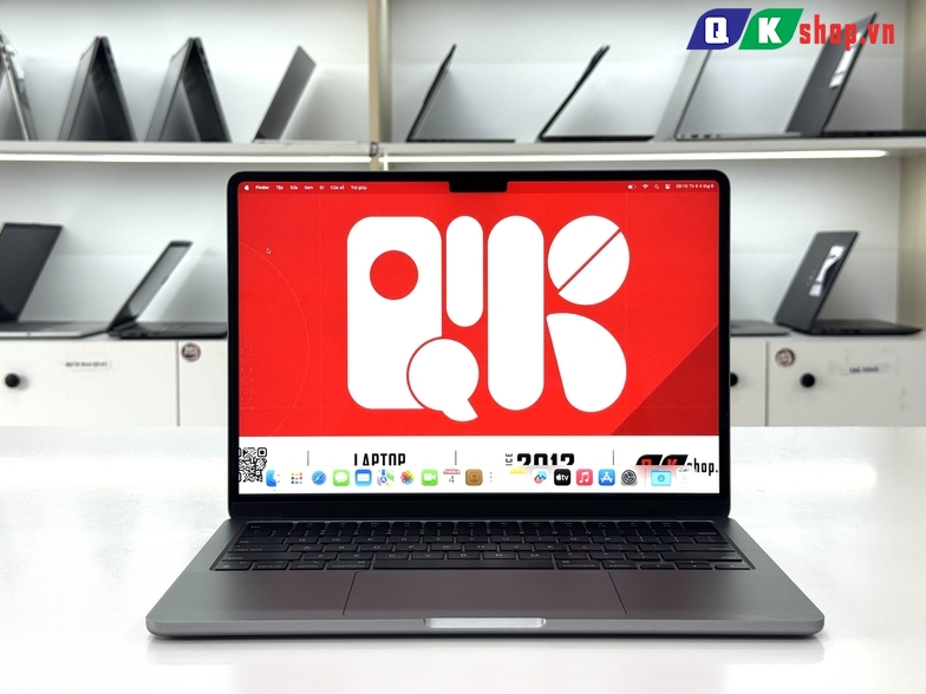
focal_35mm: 49
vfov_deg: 29.7
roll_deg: +0.8
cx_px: 461
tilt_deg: -5.0
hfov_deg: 38.9
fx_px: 1311
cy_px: 342
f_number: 1.78
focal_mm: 6.76
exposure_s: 1/227
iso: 64
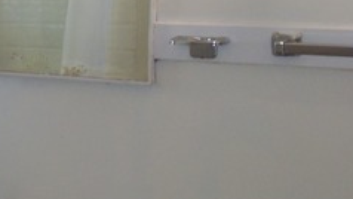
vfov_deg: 14.2
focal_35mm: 85
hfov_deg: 22.4
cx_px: -108
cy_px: 79
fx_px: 796
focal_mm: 5.2
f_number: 3.4
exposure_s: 1/30
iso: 100
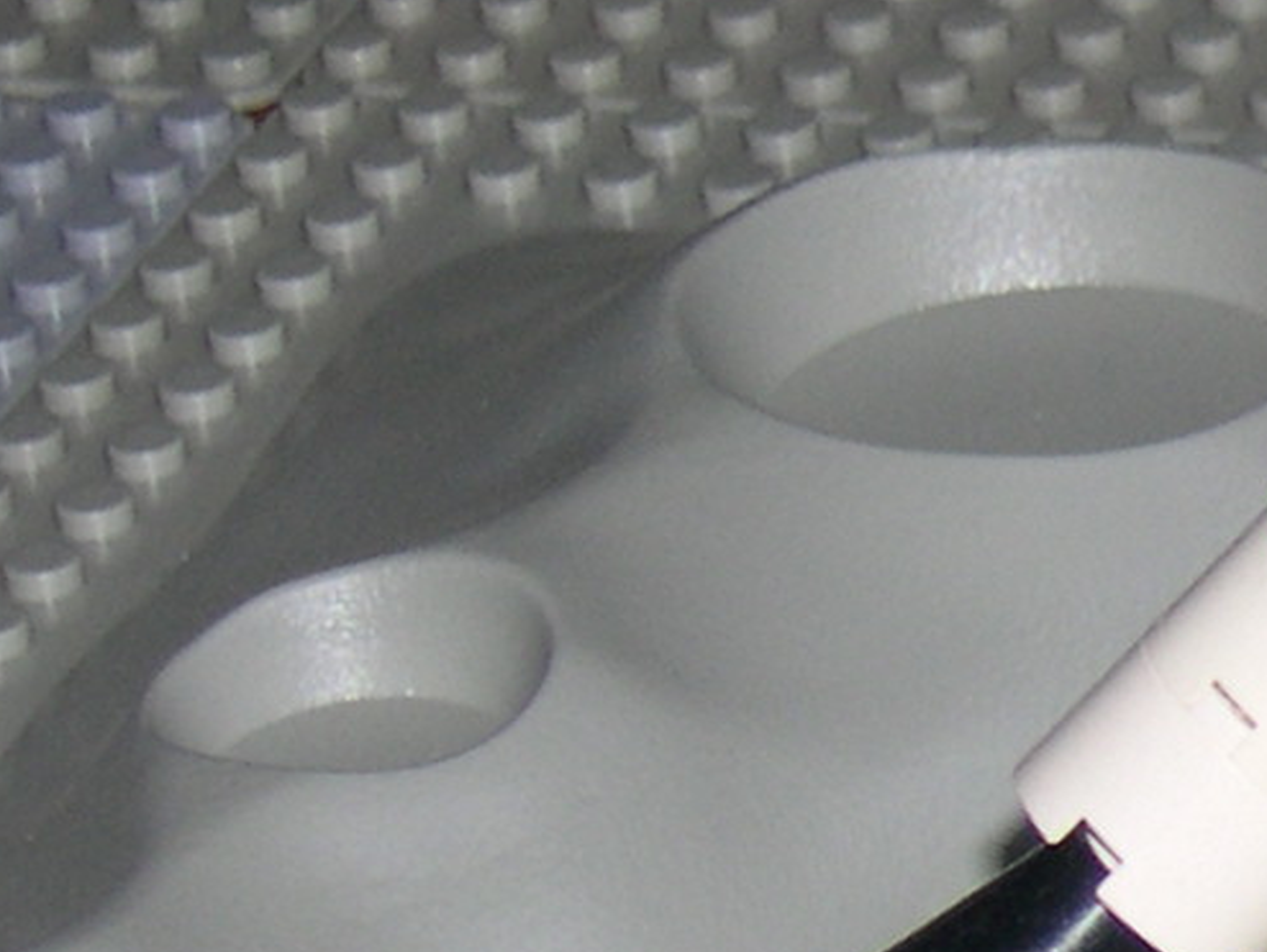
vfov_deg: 4.8
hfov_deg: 6.2
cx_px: 2901
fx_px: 11279
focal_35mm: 308
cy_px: 608
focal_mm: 14.2
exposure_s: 1/60
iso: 100
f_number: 3.7
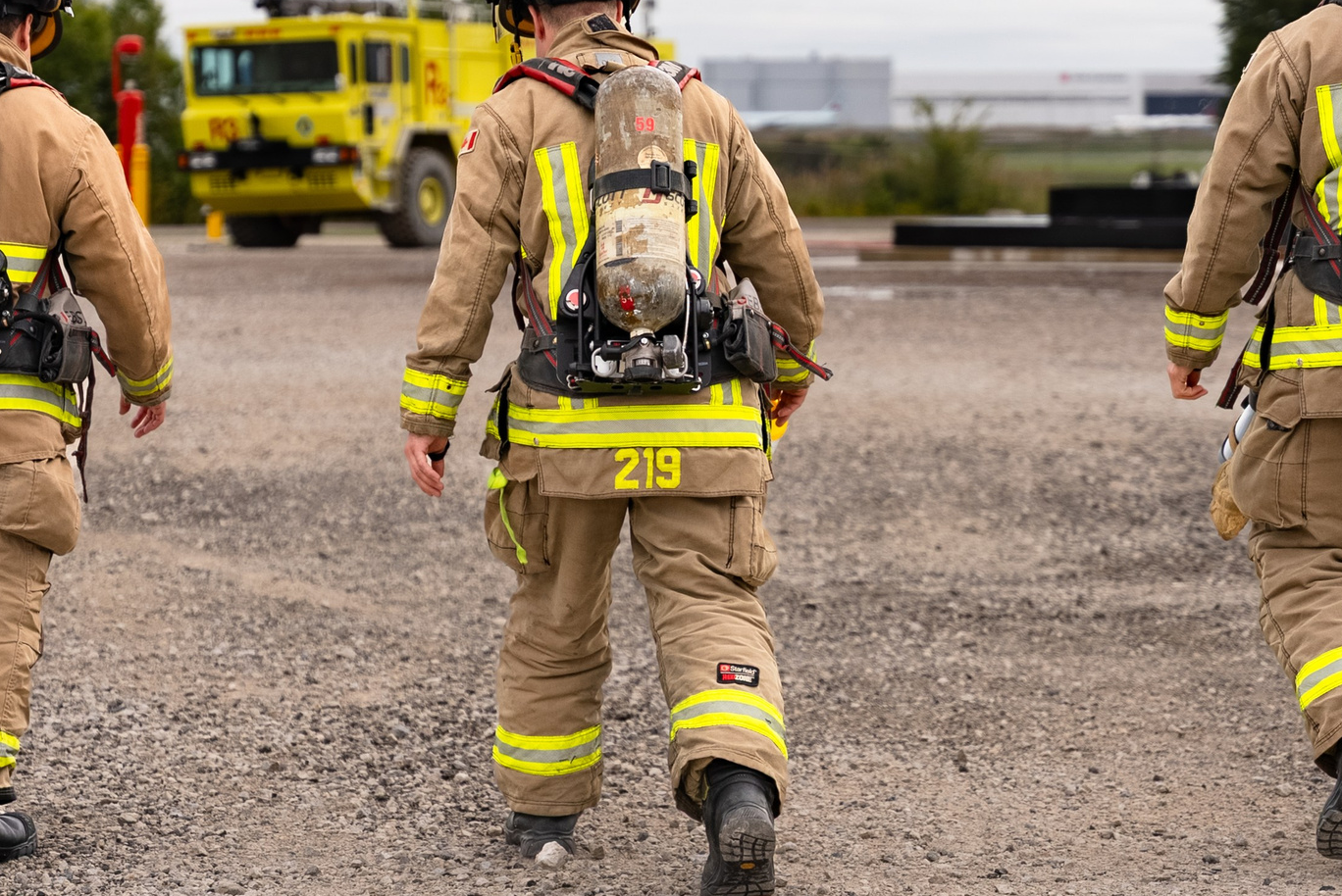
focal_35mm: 131
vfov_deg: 10.5
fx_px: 4886
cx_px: 635
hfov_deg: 15.6
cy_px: 246
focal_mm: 70
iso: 125
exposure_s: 1/2500
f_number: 2.8
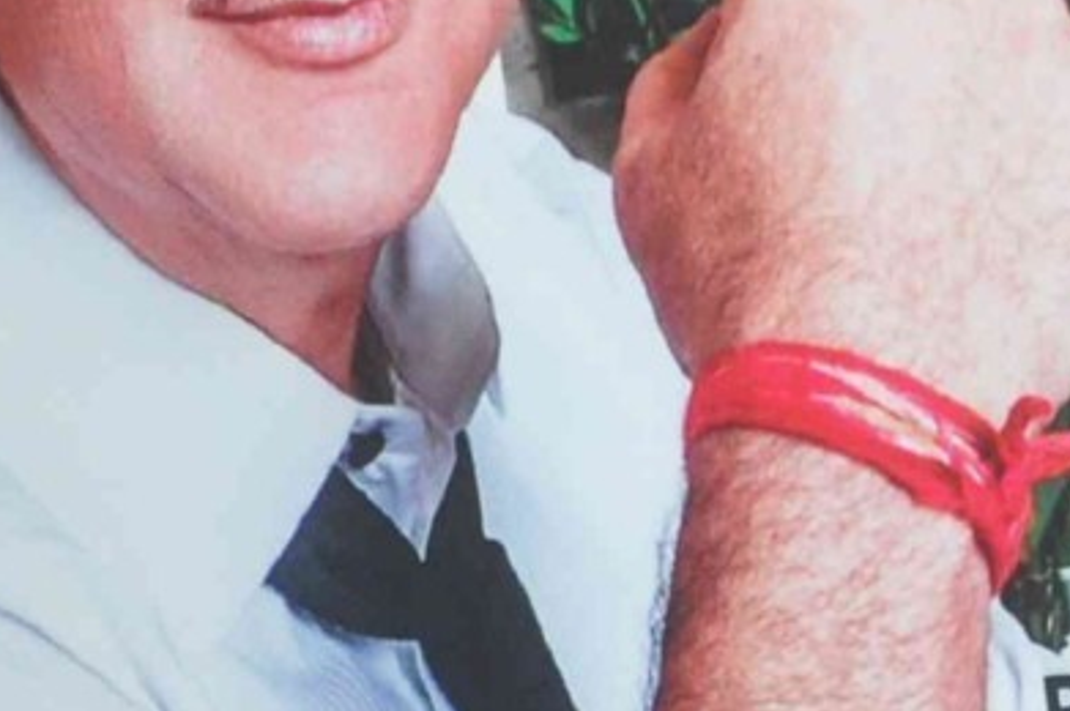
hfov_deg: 13.1
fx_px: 4633
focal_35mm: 156
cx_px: 170
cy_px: 145
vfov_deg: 8.8
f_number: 10
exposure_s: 1/160
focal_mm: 18
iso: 800
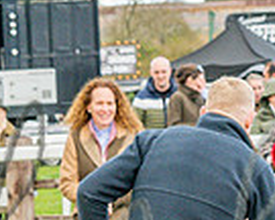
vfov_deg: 5.9
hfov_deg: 7.4
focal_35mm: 261
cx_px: 199
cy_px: 300
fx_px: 2124
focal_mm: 38
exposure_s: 1/800
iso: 400
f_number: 5
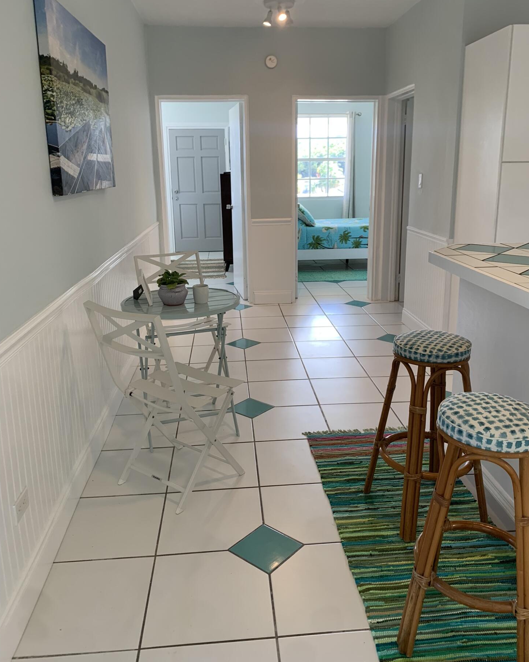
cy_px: 303
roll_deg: +0.6
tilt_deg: -13.1
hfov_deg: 51.5
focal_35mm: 28
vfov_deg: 62.1
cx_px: 269
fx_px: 548
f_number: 1.8
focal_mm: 4.25
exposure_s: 1/120
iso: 80
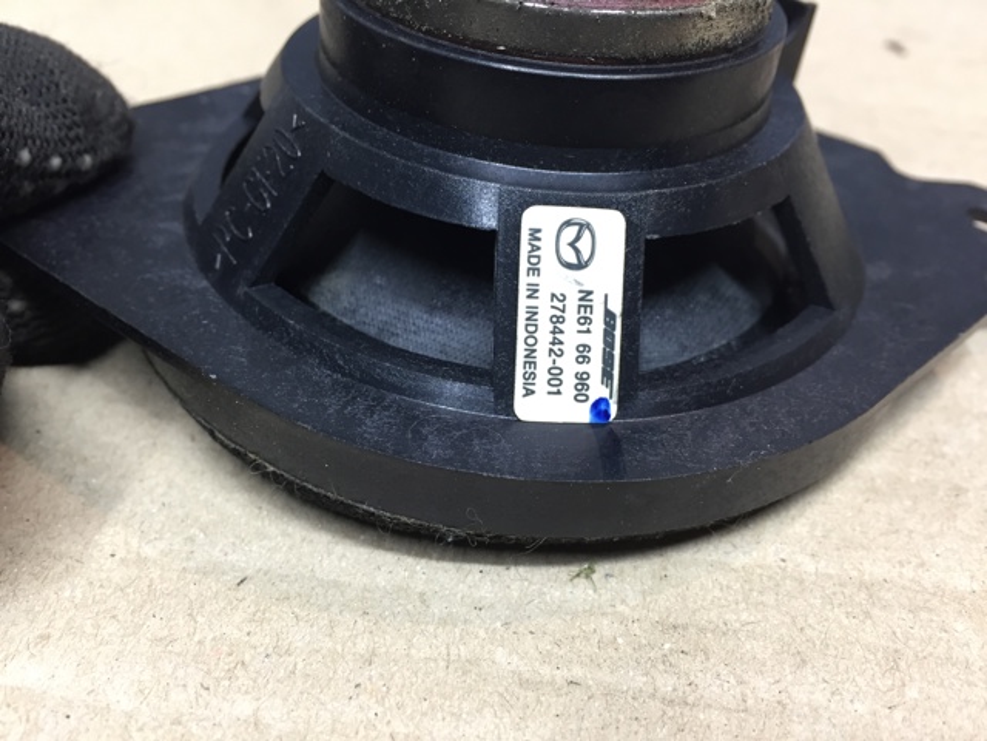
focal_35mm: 29
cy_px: 370
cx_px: 494
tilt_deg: -40.9
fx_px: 827
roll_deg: -1.5
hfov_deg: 61.7
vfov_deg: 48.2
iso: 125
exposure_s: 1/33
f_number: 2.2
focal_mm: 4.15
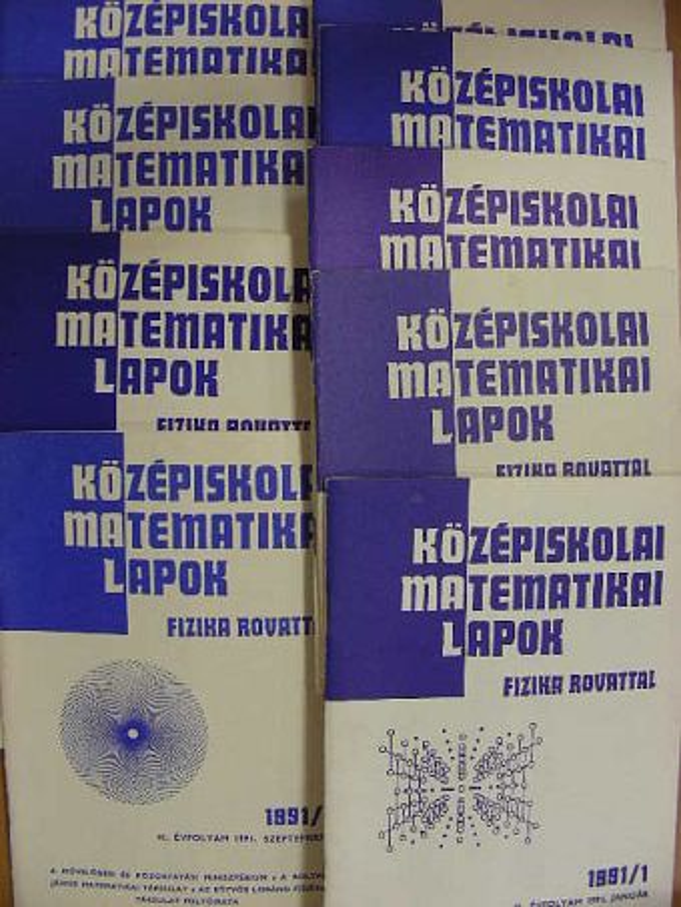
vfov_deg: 49.0
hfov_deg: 37.7
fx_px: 996
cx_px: 340
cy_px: 454
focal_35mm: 38
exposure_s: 1/30
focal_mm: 6.3
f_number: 3.5
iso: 183
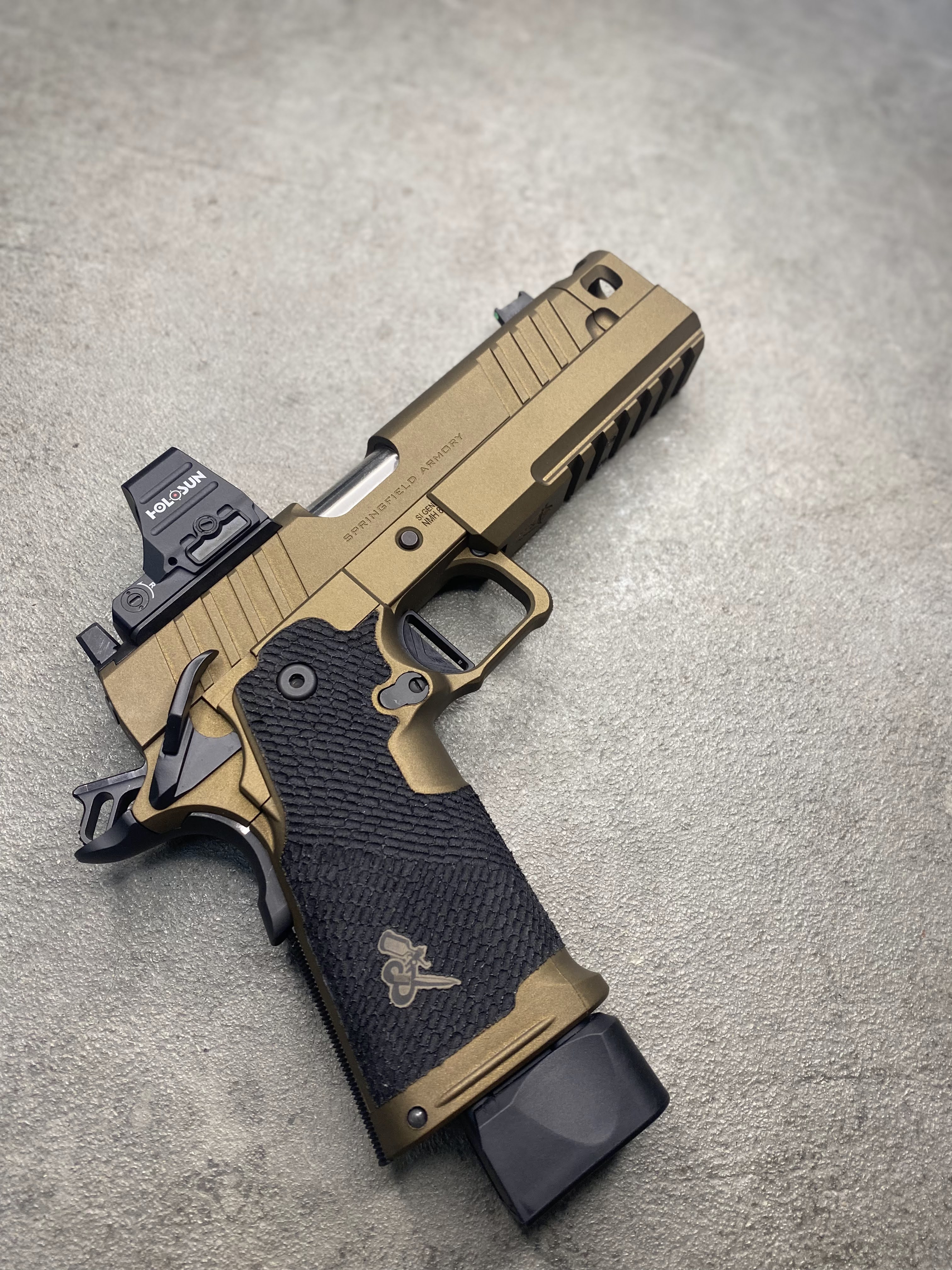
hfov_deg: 53.1
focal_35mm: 26
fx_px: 953
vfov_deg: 67.3
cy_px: 635
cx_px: 476
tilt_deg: -67.1
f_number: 1.8
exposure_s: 1/120
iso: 100
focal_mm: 4.25
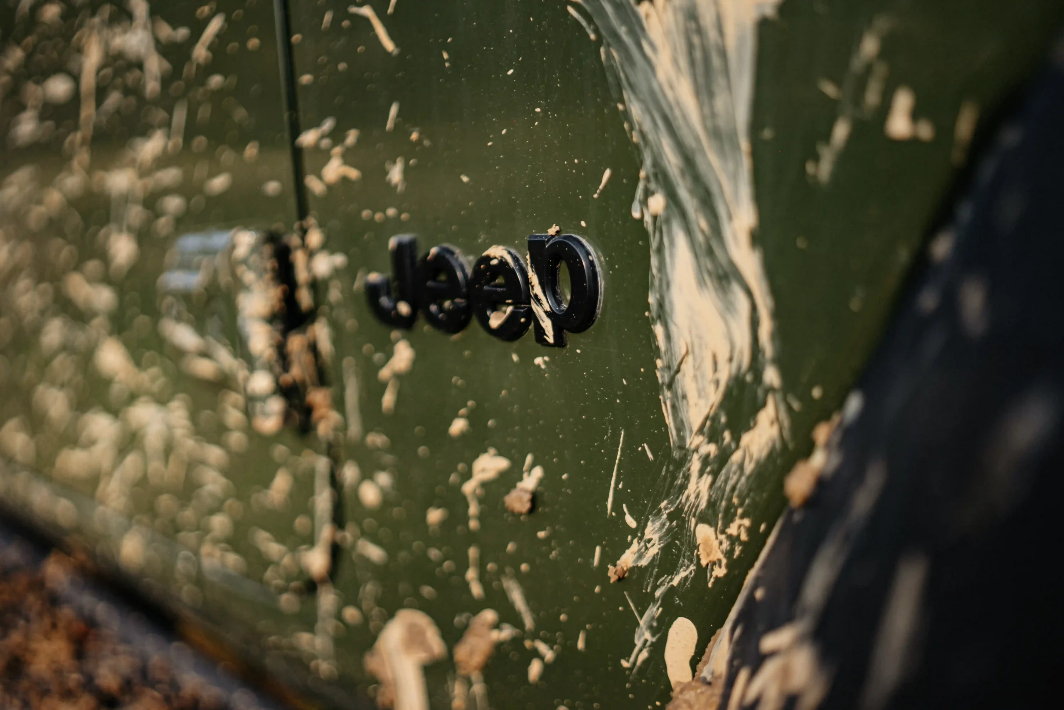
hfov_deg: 54.4
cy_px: 355
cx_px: 532
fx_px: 1034
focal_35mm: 35
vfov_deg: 37.9
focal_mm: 35
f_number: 1.4
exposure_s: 1/2000
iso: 125
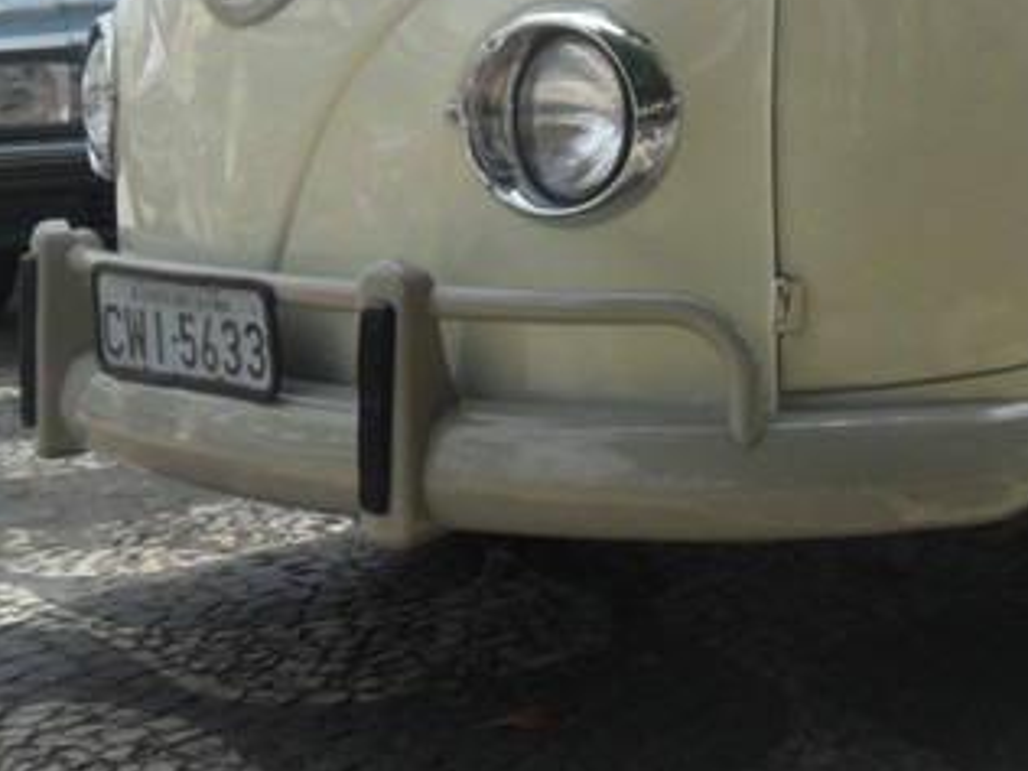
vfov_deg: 18.4
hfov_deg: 24.0
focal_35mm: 78
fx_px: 2316
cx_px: 1020
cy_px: -20
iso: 100
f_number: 4
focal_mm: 6.6
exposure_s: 1/750
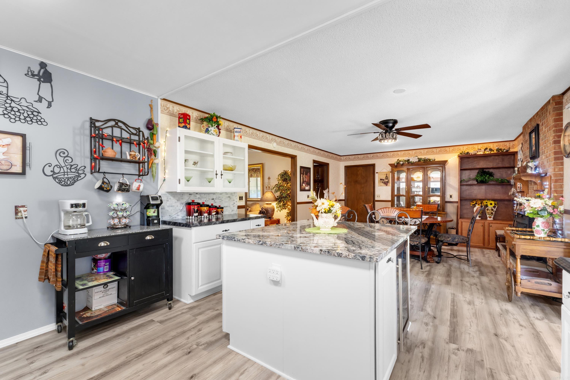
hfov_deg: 100.4
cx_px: 285
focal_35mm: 15
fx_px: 237
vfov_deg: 77.3
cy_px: 190
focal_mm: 10
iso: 320
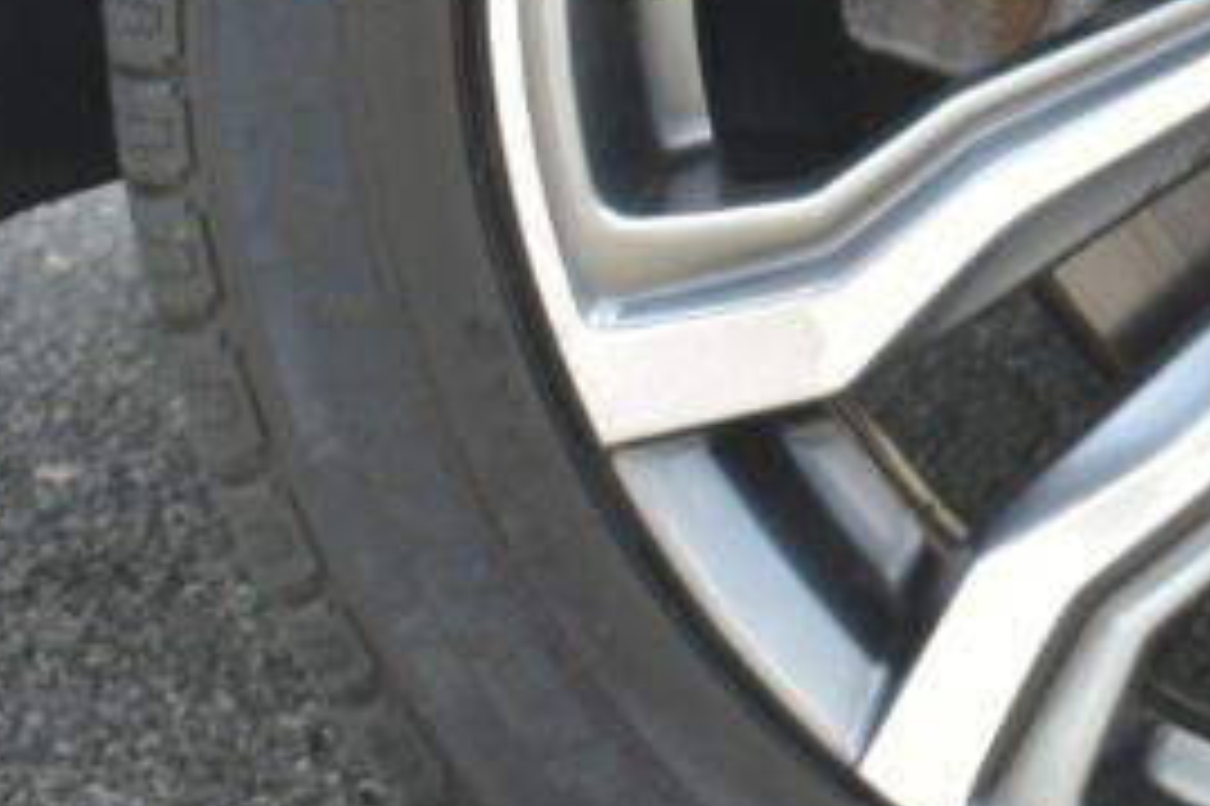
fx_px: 8498
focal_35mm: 253
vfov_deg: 5.3
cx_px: 1703
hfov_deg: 8.0
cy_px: -914
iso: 100
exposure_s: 1/125
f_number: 4.2
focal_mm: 28
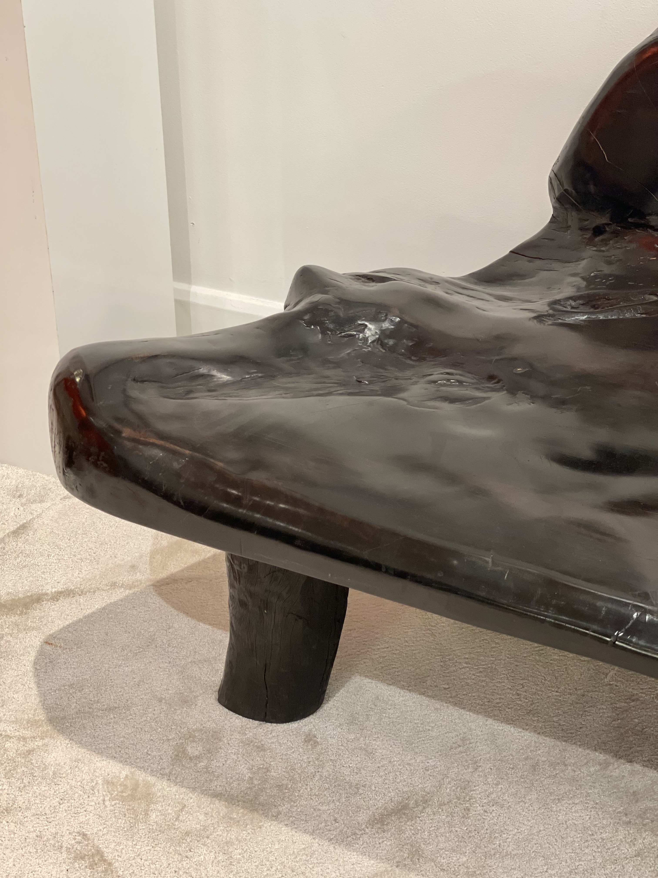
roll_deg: +0.8
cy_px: 439
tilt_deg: -30.5
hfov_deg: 22.9
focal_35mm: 64
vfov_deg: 30.3
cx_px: 329
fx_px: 1622
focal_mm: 7.5
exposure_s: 1/33
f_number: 2.2
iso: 250
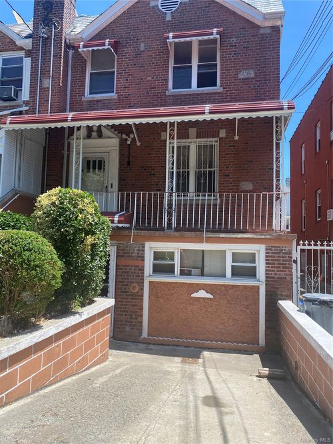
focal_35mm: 26
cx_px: 166
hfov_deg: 53.0
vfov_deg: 67.3
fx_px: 334
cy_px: 222
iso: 32
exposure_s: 1/1330
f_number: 1.8
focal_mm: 4.25
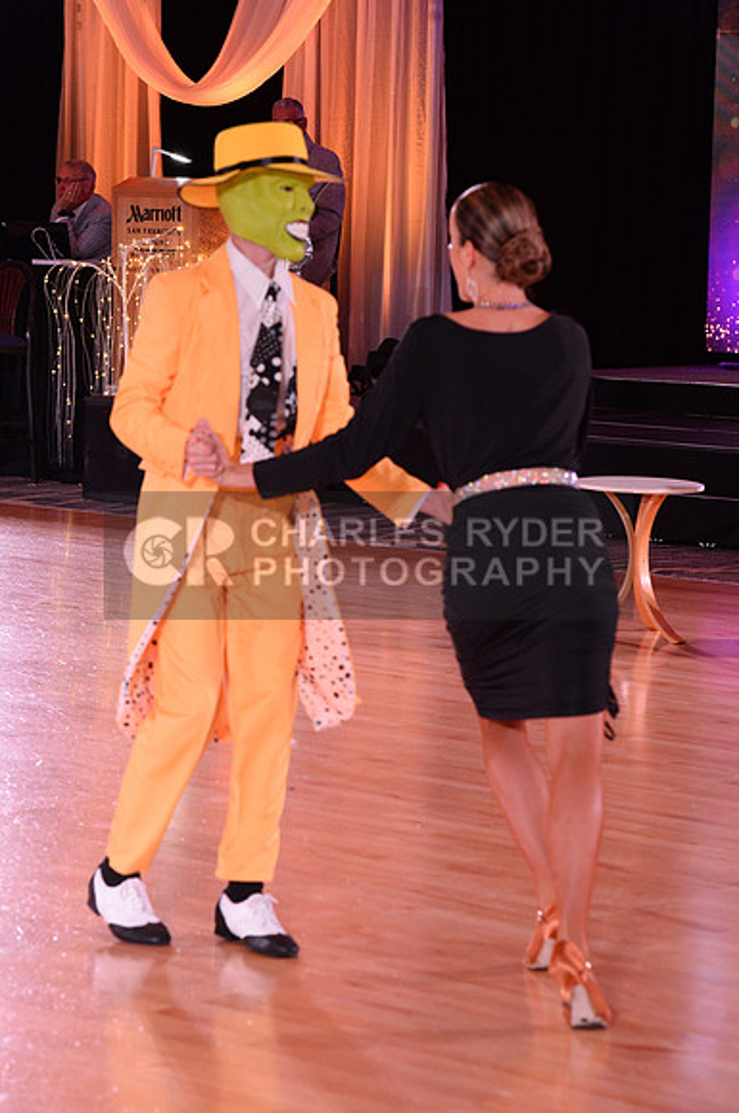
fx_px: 3706
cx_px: 370
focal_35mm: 120
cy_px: 556
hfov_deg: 11.4
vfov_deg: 17.1
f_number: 6.3
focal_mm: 120
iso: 4000
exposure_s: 1/250
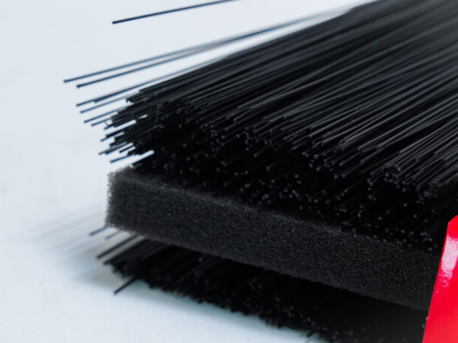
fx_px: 1521
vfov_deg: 12.9
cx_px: 234
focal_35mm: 115
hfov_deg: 17.1
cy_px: 171
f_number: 11
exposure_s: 1/125
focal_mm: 70
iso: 3200
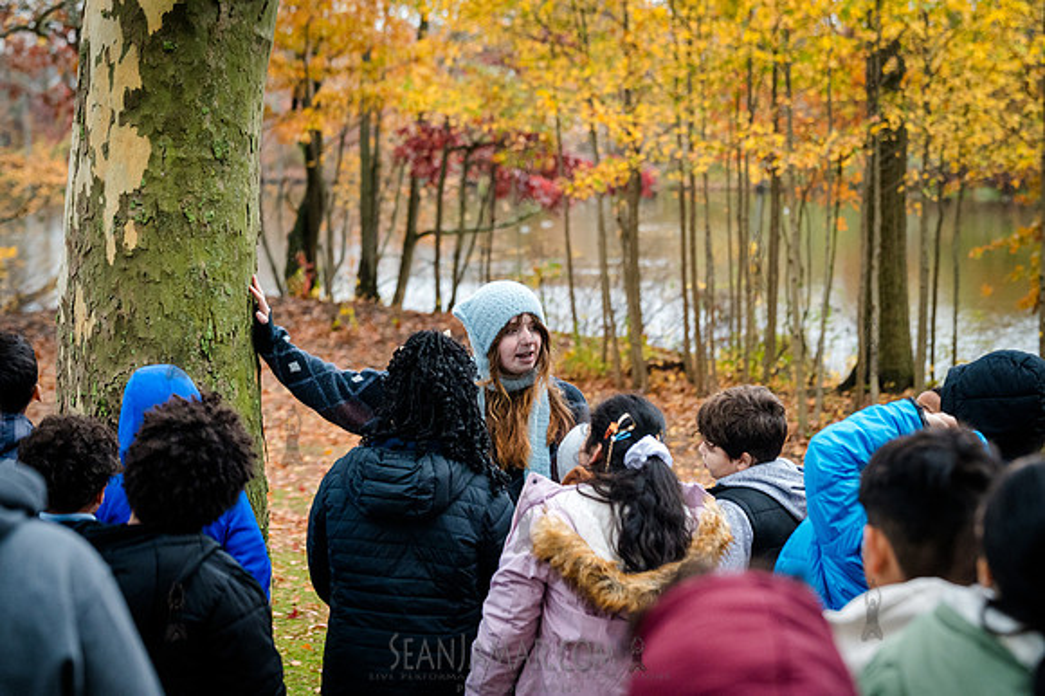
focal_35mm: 75
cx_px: 522
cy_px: 348
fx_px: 2176
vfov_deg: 18.2
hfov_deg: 27.0
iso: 4000
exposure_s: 1/400
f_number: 4
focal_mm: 75
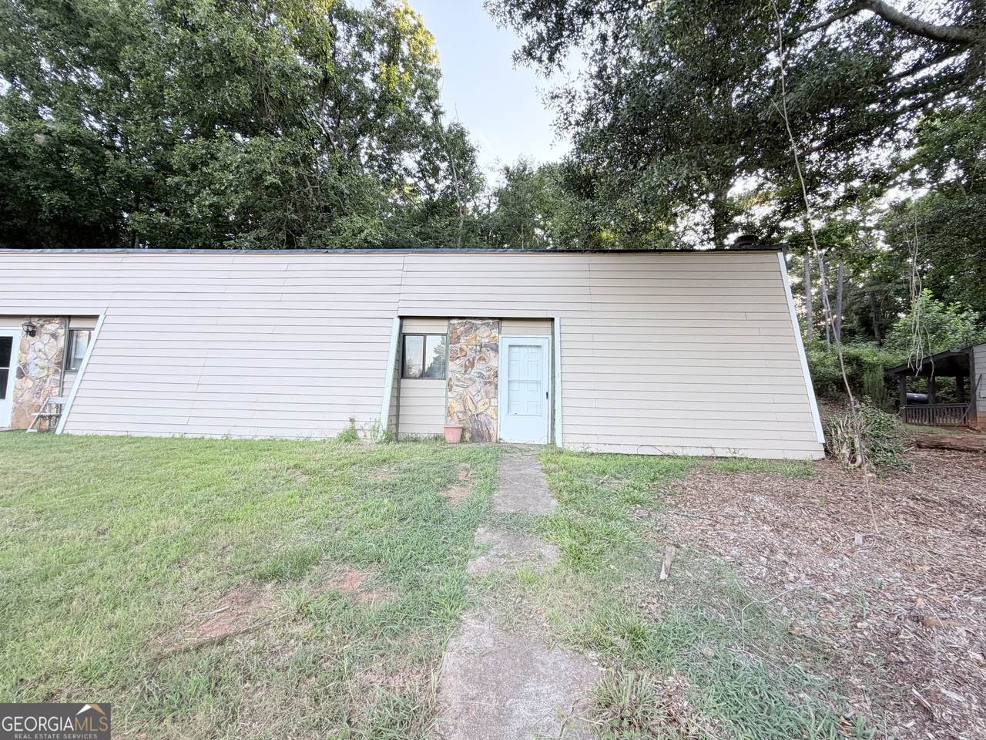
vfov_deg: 85.7
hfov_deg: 102.1
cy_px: 370
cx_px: 493
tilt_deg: +4.8
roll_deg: -1.0
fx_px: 399
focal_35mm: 14
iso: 64
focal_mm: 2.22
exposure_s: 1/121
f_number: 2.2
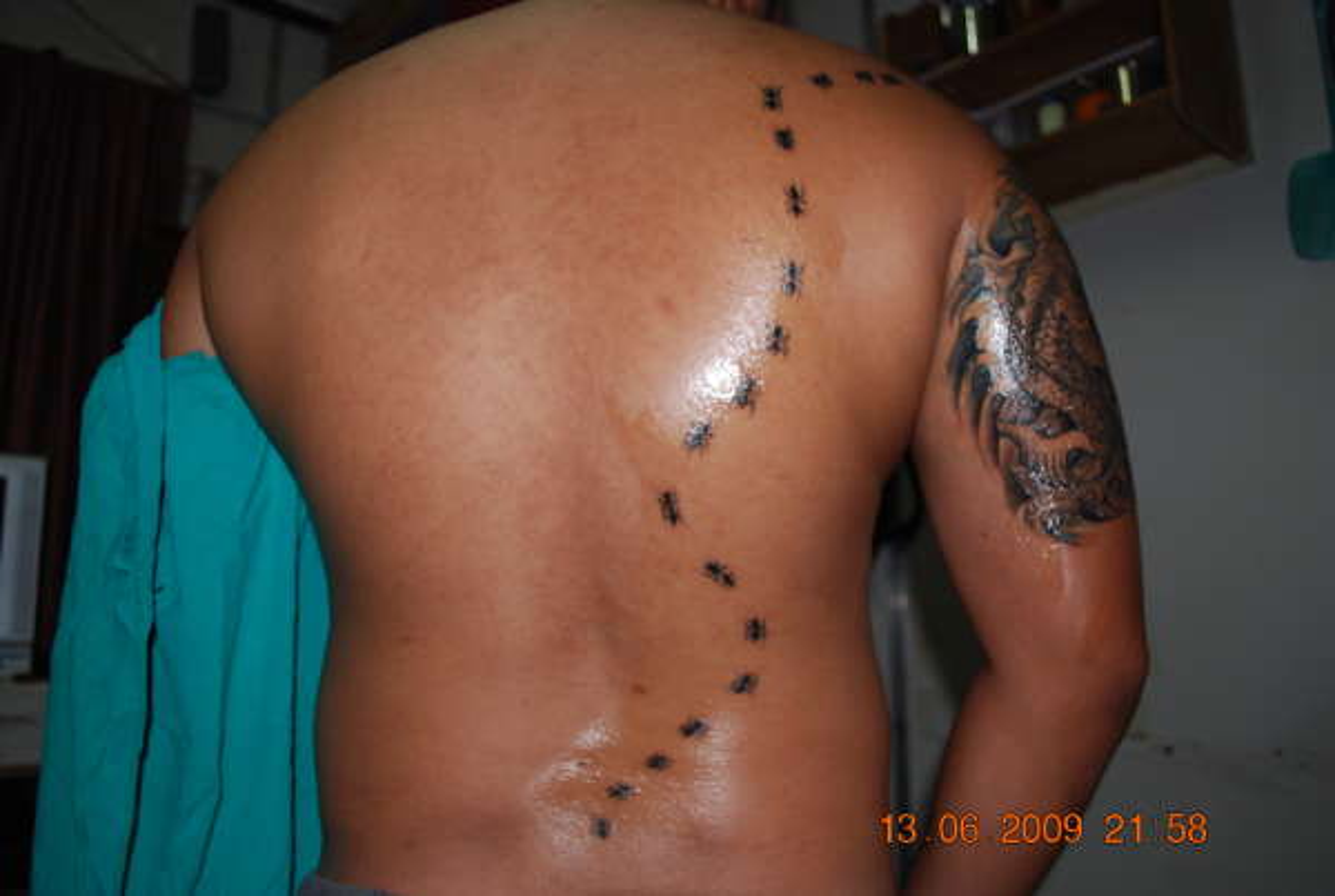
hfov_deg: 67.3
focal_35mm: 27
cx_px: 668
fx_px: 1003
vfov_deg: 48.1
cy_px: 448
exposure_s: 1/60
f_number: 3.5
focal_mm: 18
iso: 200
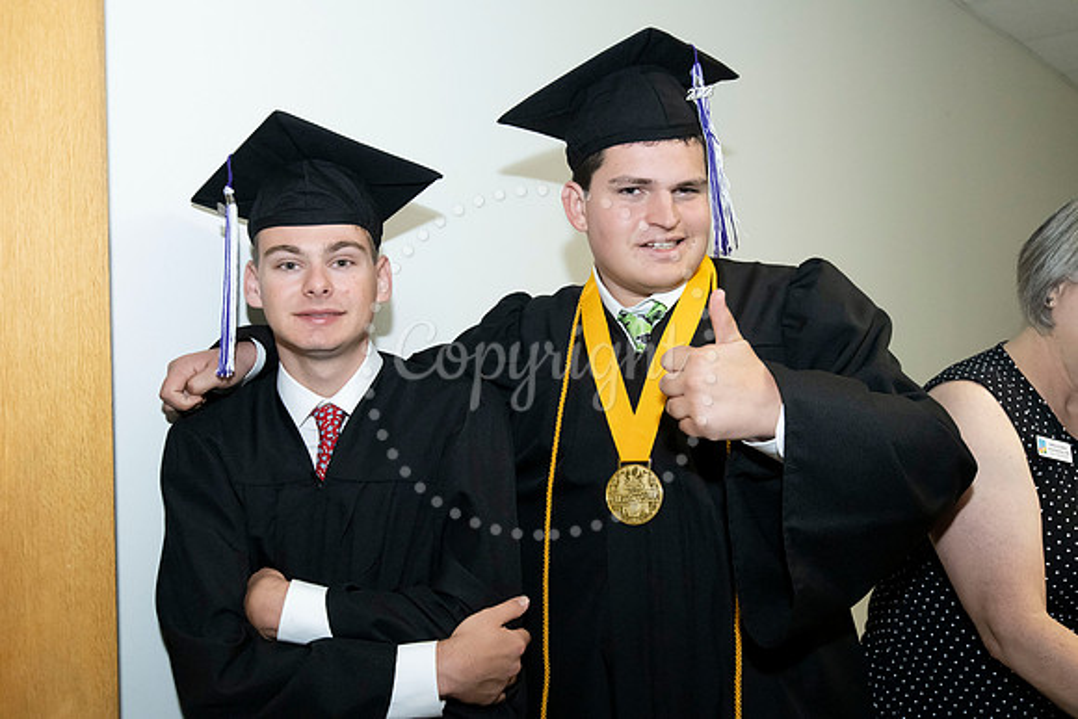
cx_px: 539
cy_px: 360
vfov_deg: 41.1
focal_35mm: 32
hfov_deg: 58.7
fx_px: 958
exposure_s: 1/200
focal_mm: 32
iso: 6400
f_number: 7.1
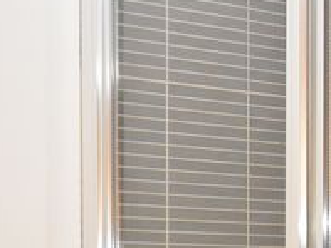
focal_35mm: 75
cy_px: 339
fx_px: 718
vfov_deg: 18.1
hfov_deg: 25.0
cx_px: 17
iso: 3200
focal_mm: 10
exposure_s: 1/30
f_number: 4.5
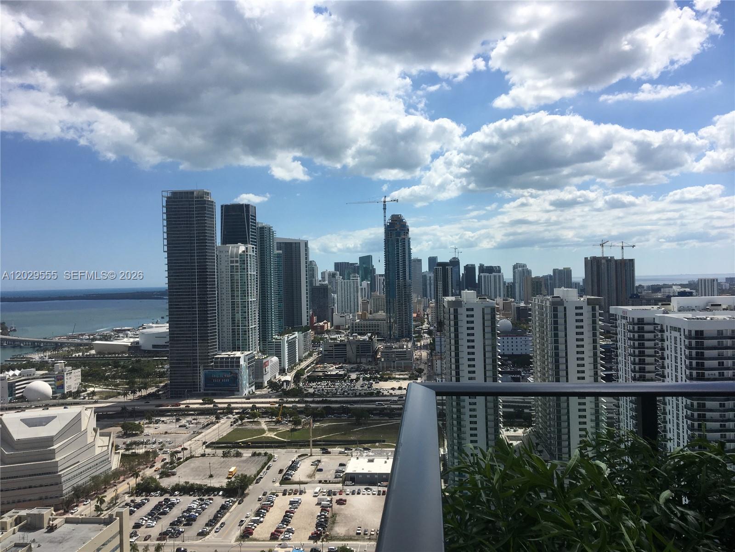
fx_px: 616
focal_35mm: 29
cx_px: 368
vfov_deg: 48.2
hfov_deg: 61.7
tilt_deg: -0.7
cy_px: 276
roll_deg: +0.3
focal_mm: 4.15
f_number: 2.2
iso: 25
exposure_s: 1/3344
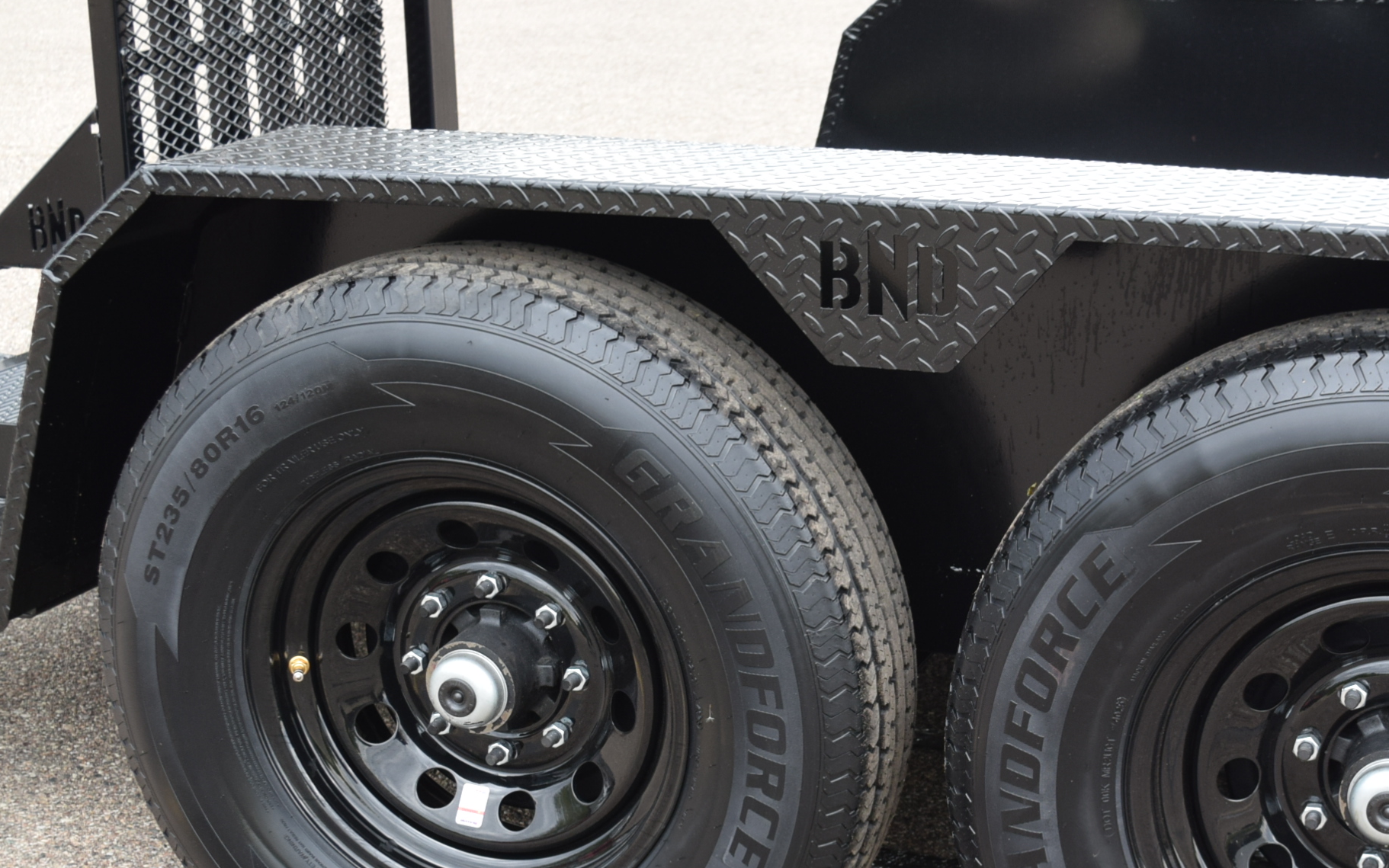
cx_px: 956
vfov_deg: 19.0
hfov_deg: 30.0
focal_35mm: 68
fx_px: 2568
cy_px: 693
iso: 400
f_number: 6.3
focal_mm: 27
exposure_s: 1/160
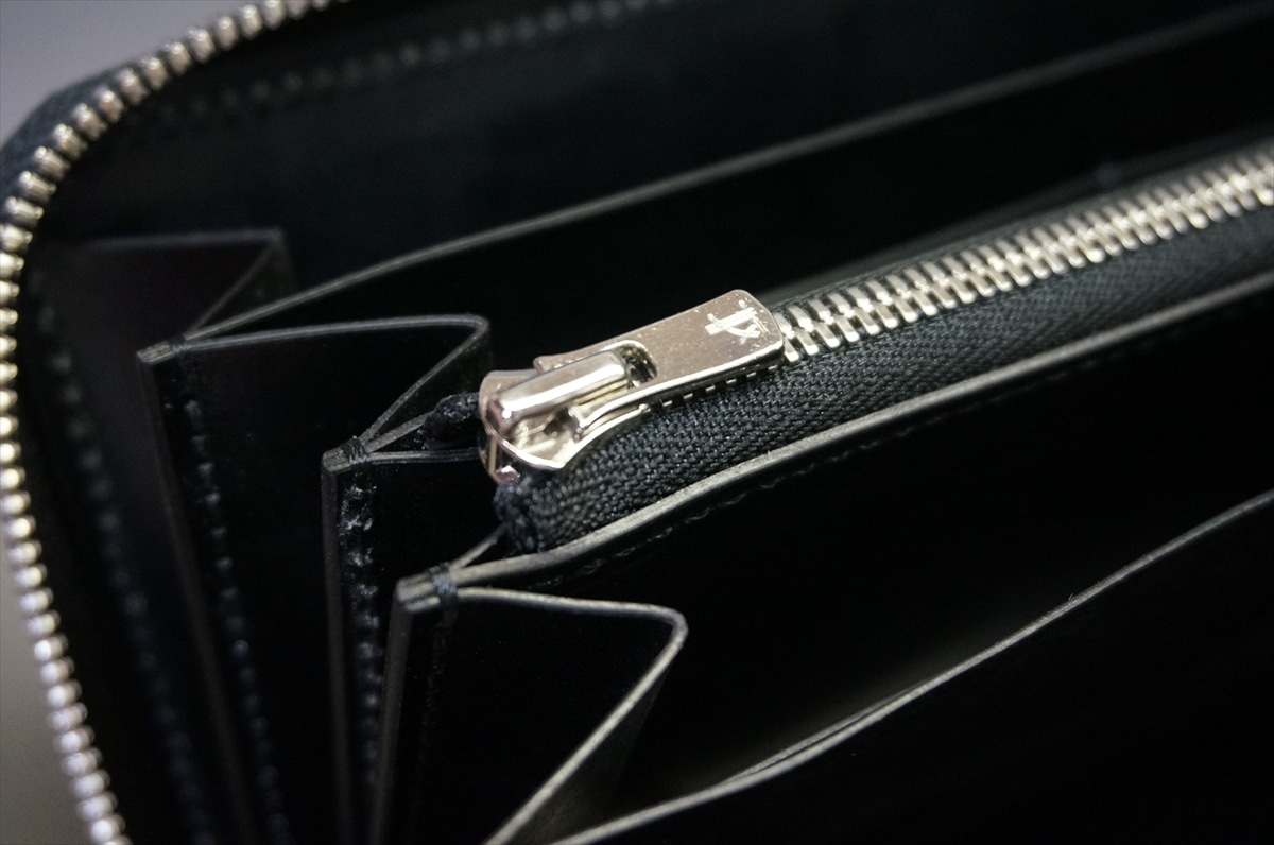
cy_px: 422
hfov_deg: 41.2
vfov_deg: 28.0
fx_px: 1696
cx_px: 637
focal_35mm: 48
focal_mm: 32
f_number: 5
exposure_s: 1/60
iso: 2000
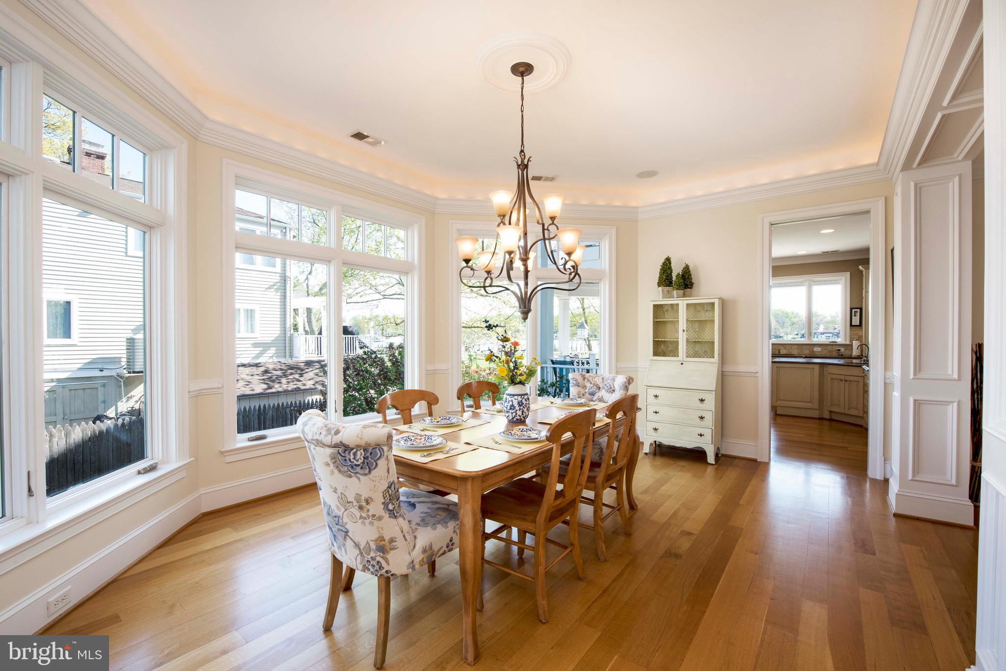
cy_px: 336
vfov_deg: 77.4
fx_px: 419
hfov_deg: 100.4
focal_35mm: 15
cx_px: 503
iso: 200
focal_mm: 15
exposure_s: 1/15
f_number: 13
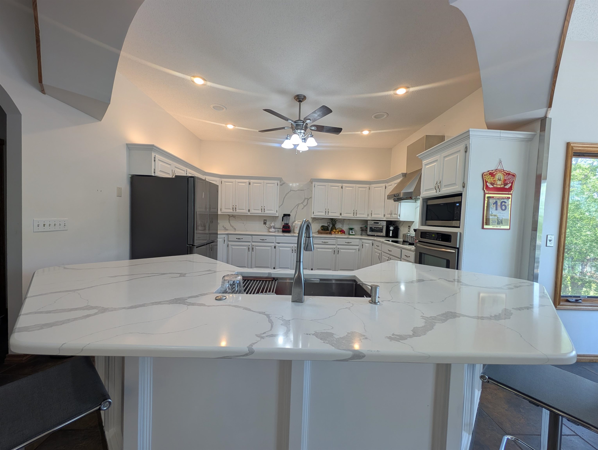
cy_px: 225
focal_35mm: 12
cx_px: 299
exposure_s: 1/40
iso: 45
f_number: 1.95
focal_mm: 2.23
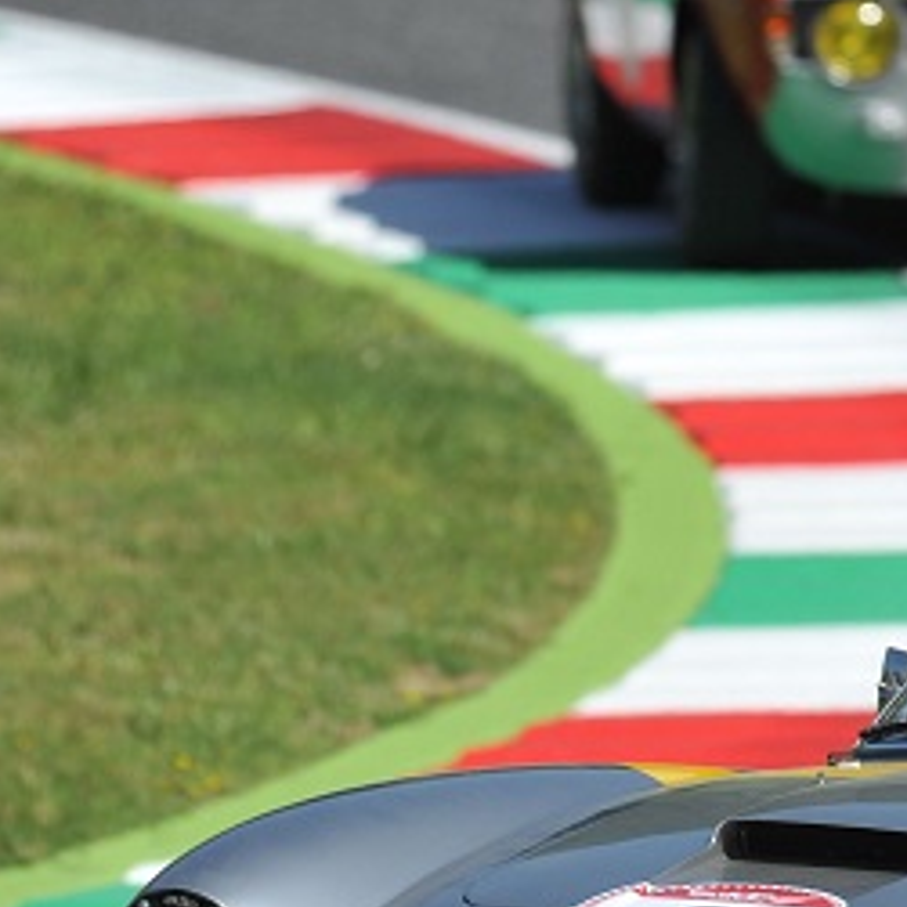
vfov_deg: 1.7
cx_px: 1268
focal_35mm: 1006
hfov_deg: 1.7
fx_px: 29822
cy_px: 730
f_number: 5.6
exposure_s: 1/2500
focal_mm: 330
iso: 400
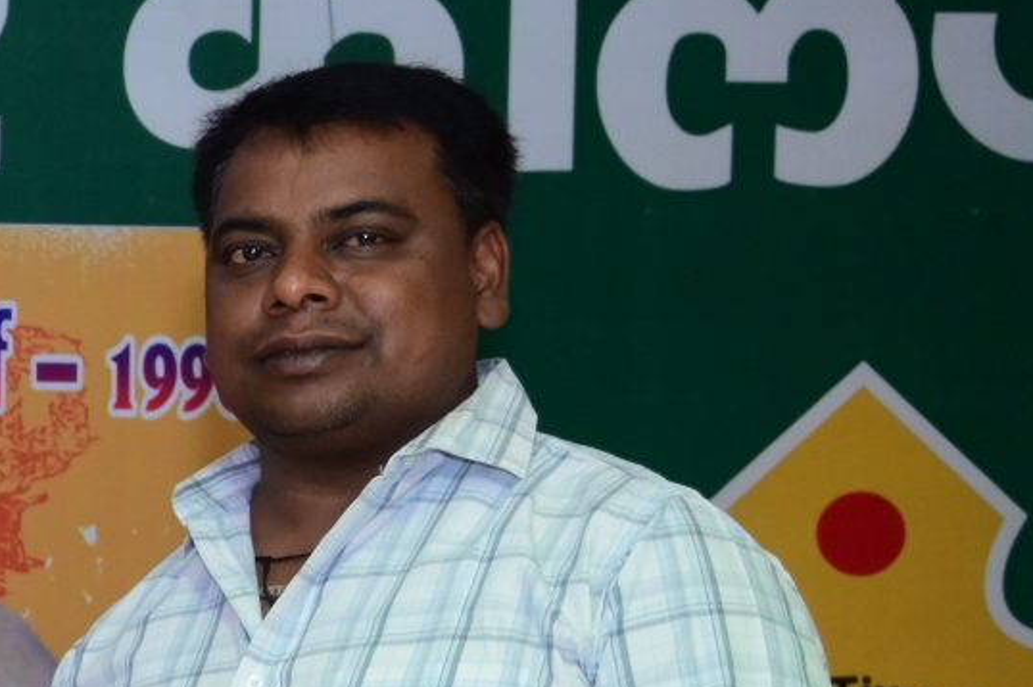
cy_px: 1460
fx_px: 5477
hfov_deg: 9.2
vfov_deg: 6.9
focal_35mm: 191
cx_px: -1774
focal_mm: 34
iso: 1250
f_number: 5.6
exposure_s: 1/160
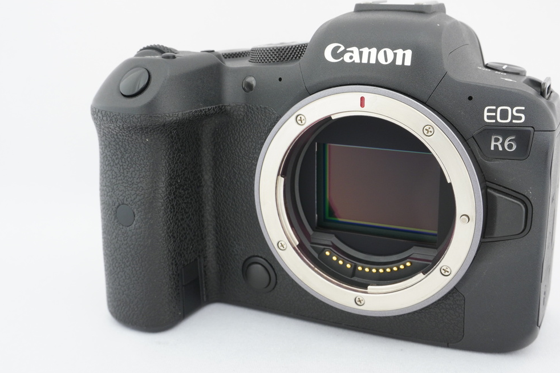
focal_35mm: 44
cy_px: 167
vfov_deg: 30.4
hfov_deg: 44.3
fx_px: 684
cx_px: 336
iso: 400
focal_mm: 24
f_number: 11
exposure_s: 1/1.6
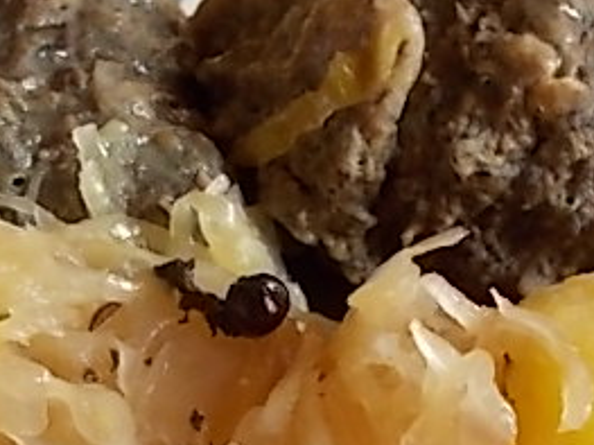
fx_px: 1252
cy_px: 393
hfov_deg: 26.7
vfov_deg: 19.8
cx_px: 269
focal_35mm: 73
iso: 125
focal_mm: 5.3
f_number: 3.4
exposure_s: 1/25
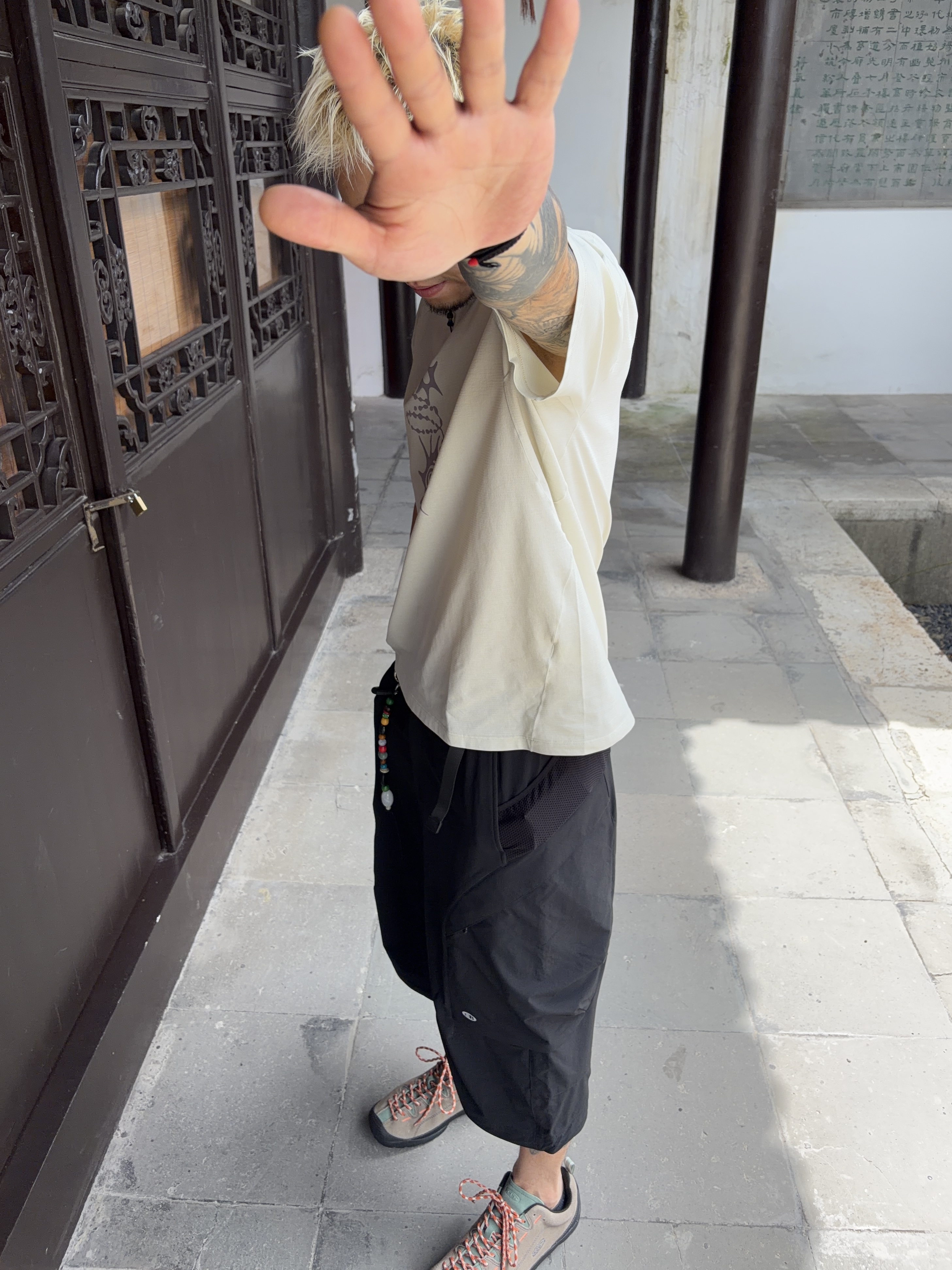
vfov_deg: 67.3
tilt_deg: -24.6
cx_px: 476
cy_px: 635
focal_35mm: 26
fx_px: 953
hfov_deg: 53.1
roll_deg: +1.1
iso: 50
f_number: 1.6
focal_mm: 5.96
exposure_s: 1/687
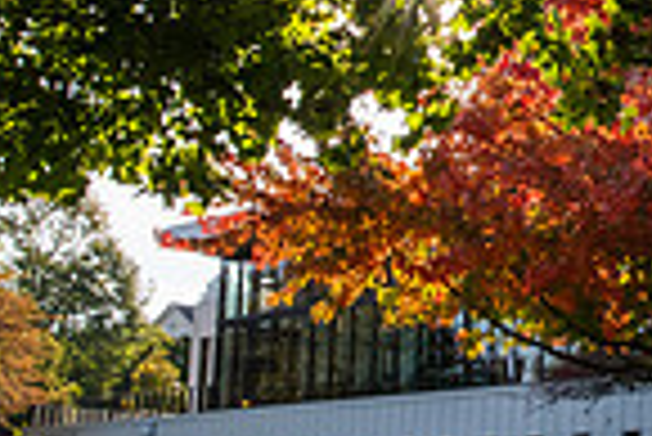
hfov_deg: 23.2
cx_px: 778
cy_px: 146
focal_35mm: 80
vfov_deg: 17.1
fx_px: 1450
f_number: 20
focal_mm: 20
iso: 800
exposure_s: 1/200
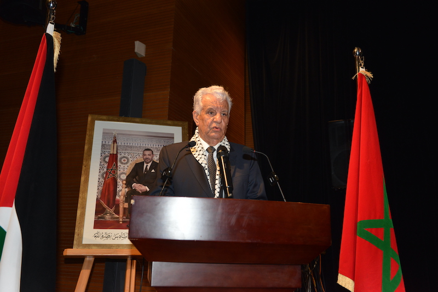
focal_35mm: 40
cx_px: 219
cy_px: 146
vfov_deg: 33.4
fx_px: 487
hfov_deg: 48.5
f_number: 5
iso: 1600
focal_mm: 40
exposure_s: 1/250
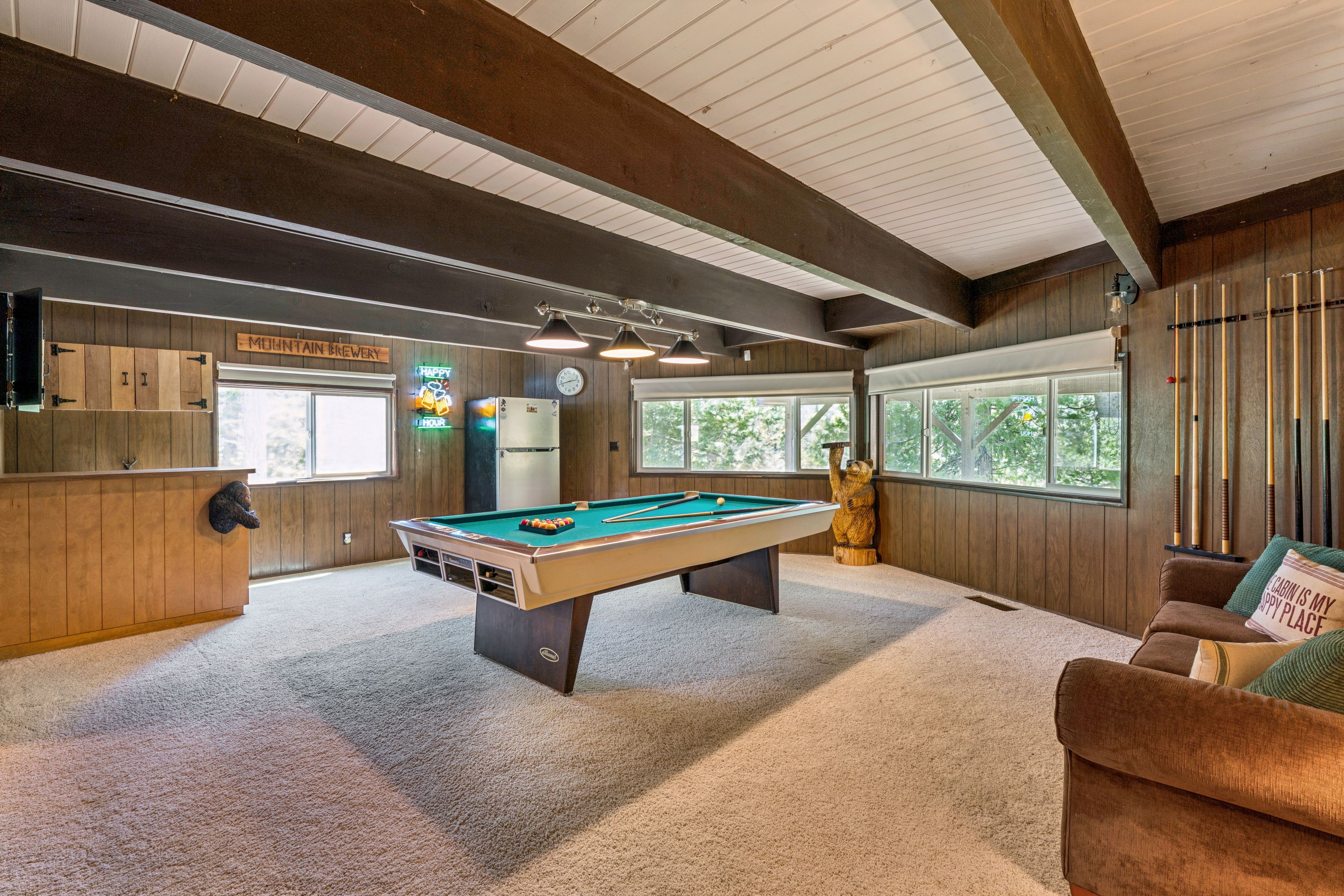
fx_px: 601
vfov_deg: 73.4
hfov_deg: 96.4
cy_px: 448
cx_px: 672
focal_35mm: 16
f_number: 13
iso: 100
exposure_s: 2
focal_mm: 16.1
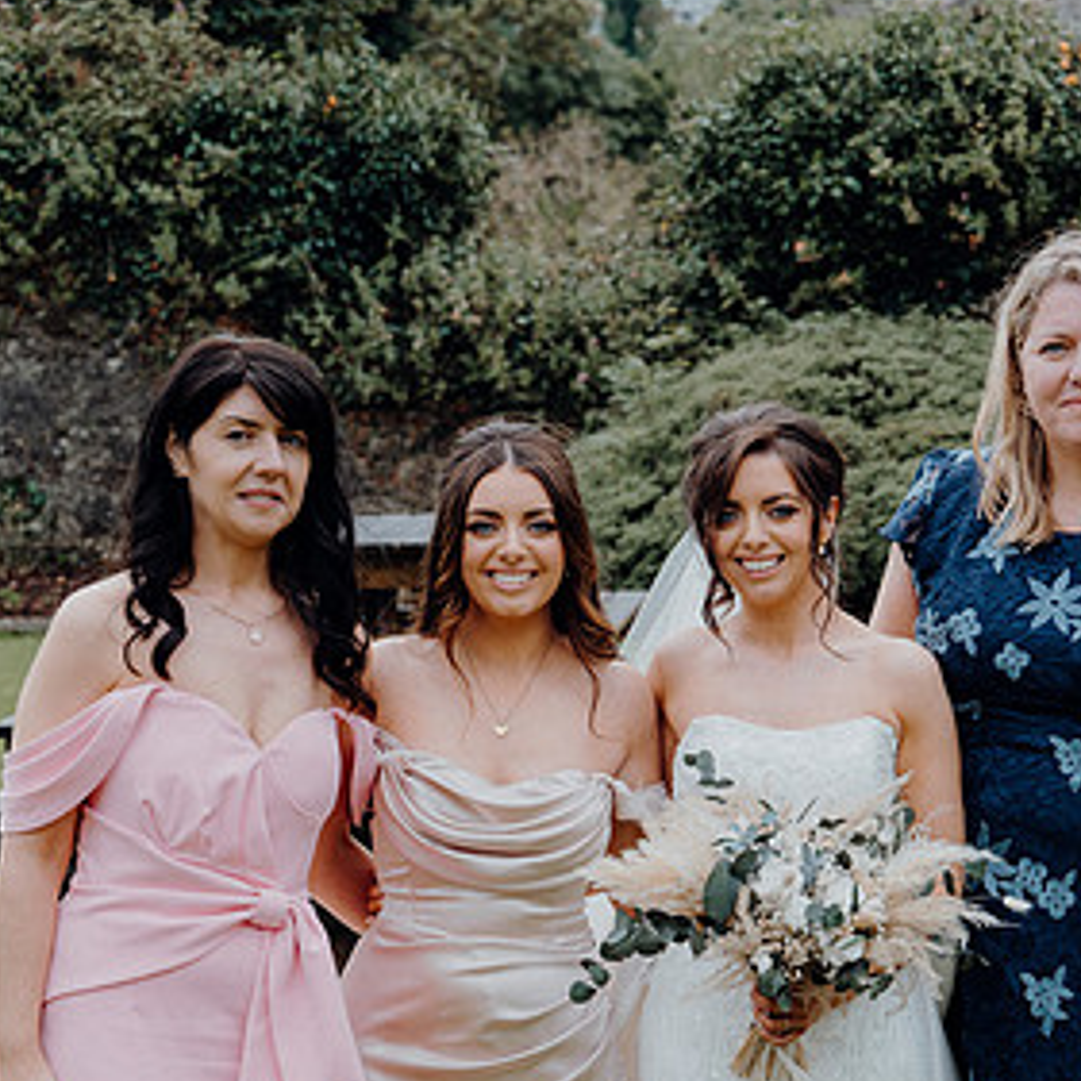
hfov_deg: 14.2
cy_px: 683
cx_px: 639
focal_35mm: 123
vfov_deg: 14.2
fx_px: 4346
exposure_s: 1/160
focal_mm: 70
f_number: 6.3
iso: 160
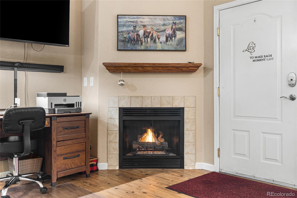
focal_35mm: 32
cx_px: 148
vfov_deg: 41.1
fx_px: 264
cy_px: 99
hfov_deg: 58.7
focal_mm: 32
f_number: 8
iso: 200
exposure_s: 2.5
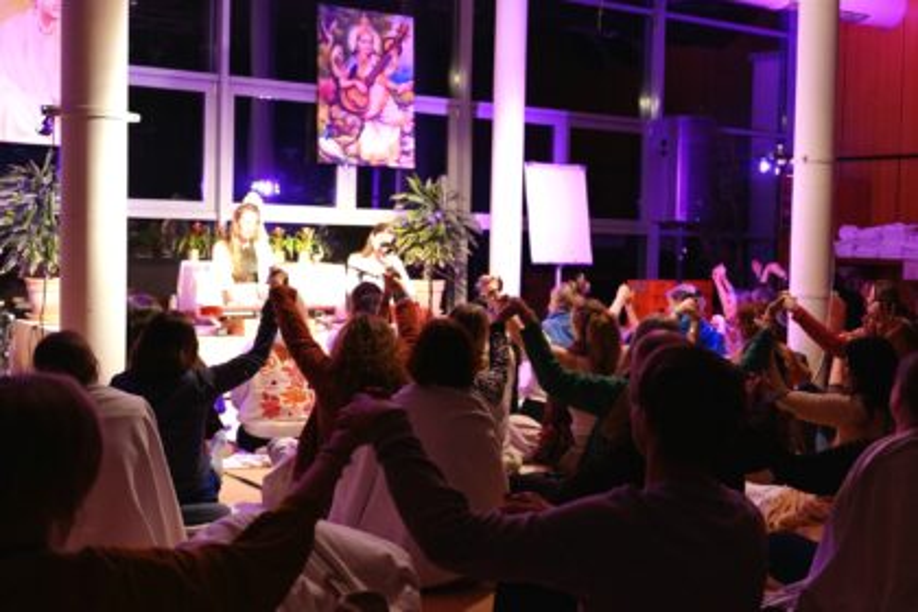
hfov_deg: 60.3
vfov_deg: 42.3
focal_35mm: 31
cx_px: 459
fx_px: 790
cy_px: 306
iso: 4000
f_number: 3.5
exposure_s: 1/20
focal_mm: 31
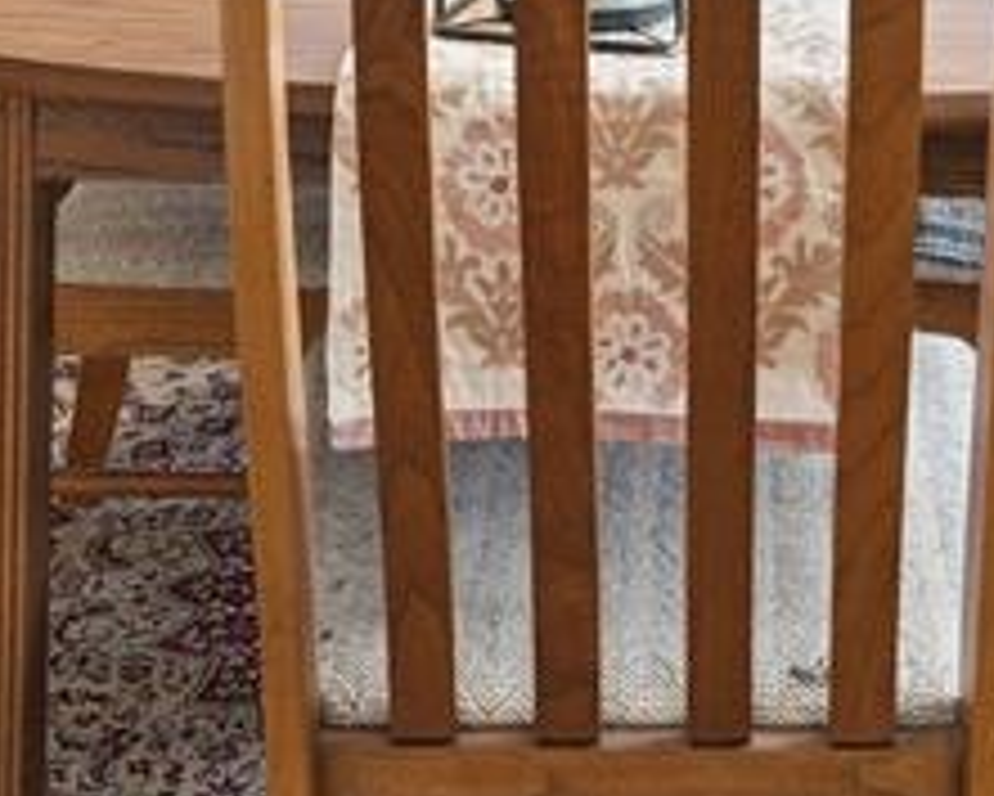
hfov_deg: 25.6
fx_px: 2178
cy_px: -616
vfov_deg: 17.2
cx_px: 625
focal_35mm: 74
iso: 400
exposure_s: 1/400
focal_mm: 17
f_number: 8
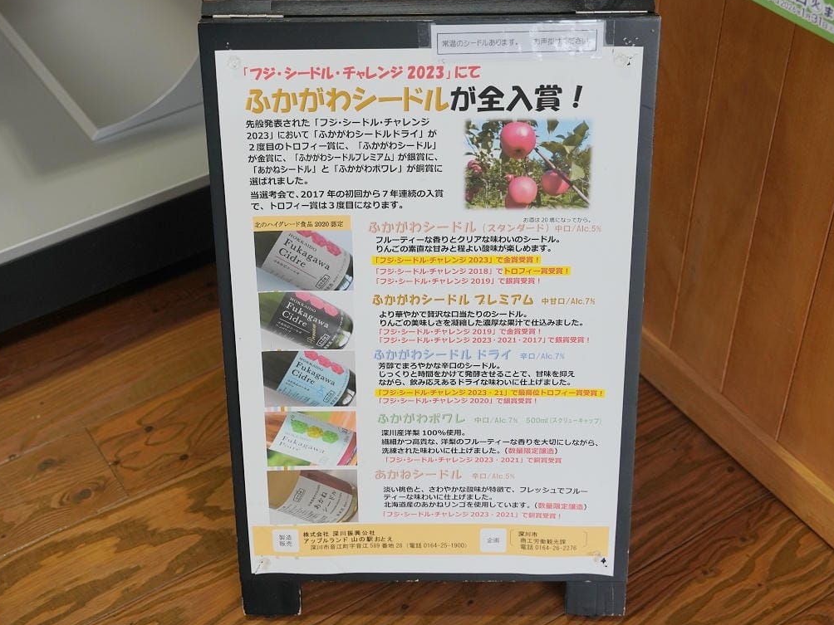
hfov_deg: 35.5
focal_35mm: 54
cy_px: 308
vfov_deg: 27.0
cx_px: 410
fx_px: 1301
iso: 800
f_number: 4
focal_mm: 47
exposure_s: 1/160
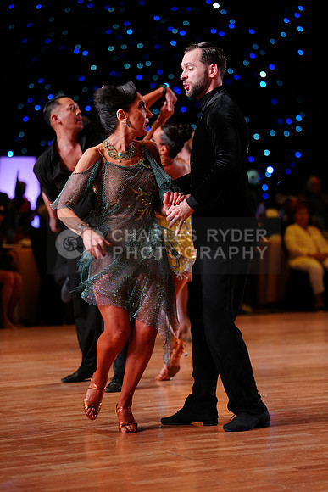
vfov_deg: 18.8
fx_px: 1489
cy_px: 246
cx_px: 164
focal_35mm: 109
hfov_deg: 12.6
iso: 1000
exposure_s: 1/400
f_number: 2.8
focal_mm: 109
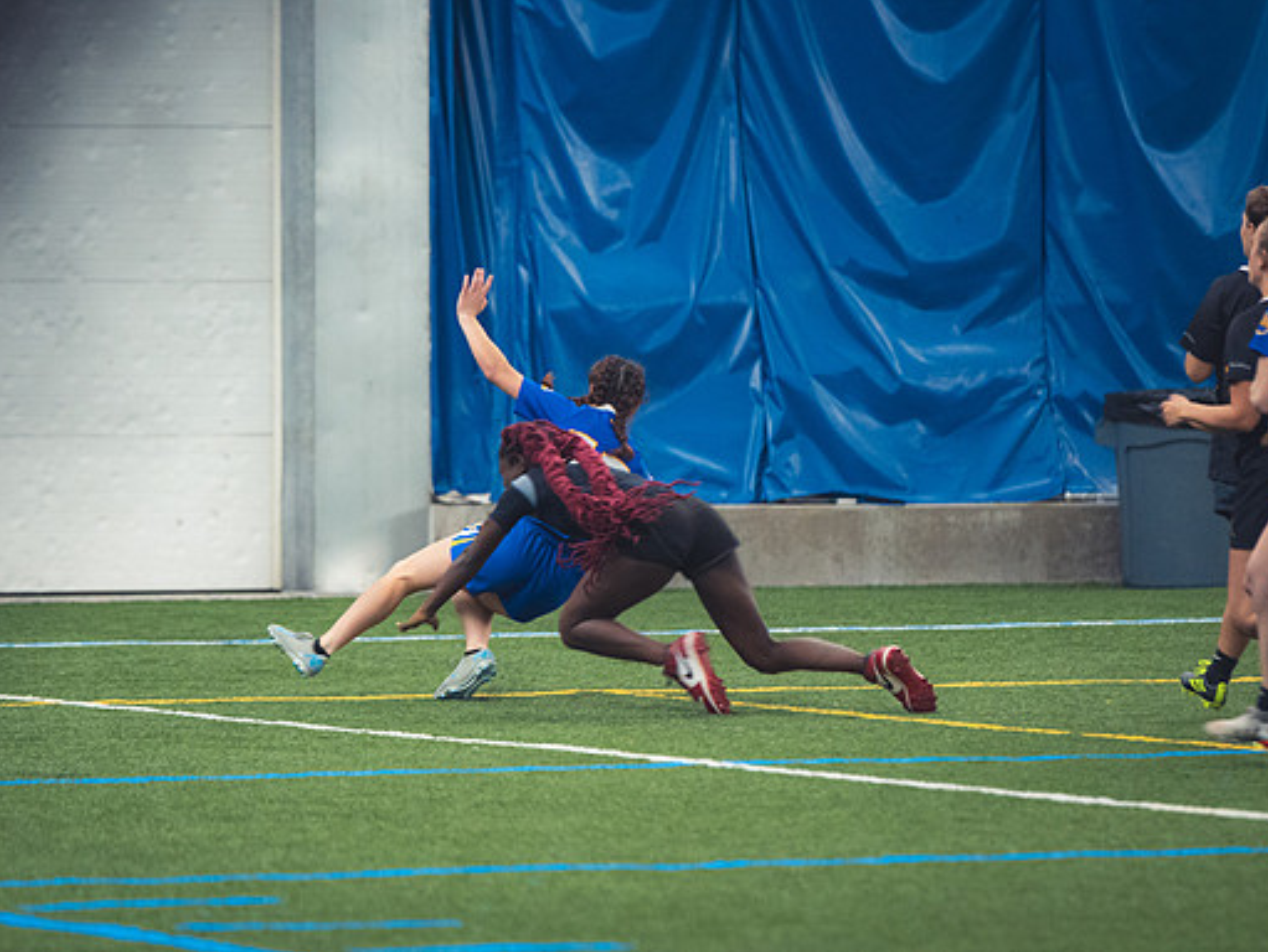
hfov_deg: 6.1
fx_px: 11987
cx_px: 576
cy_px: 476
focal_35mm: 327
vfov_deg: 4.6
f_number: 2.8
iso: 2800
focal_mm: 200
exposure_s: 1/320
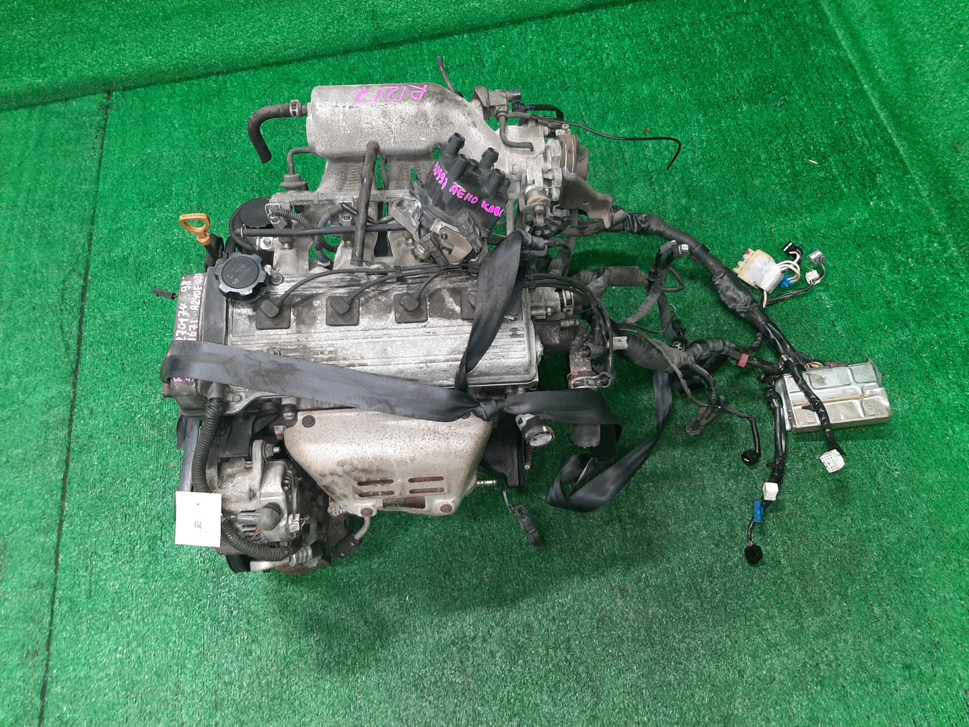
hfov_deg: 67.3
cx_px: 484
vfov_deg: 53.1
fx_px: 728
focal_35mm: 26
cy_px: 364
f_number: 1.7
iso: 169
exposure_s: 1/50
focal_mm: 3.93
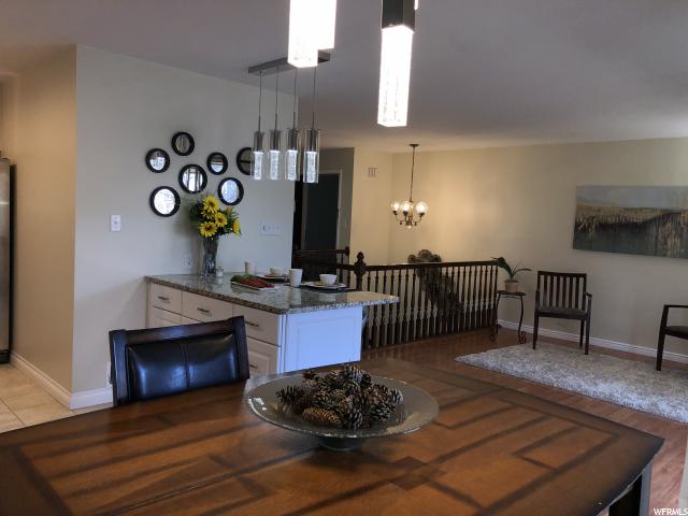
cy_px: 258
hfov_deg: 63.4
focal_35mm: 28
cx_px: 344
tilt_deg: -3.4
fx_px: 557
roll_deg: -2.1
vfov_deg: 49.7
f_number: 1.8
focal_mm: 4
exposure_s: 1/120
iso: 50
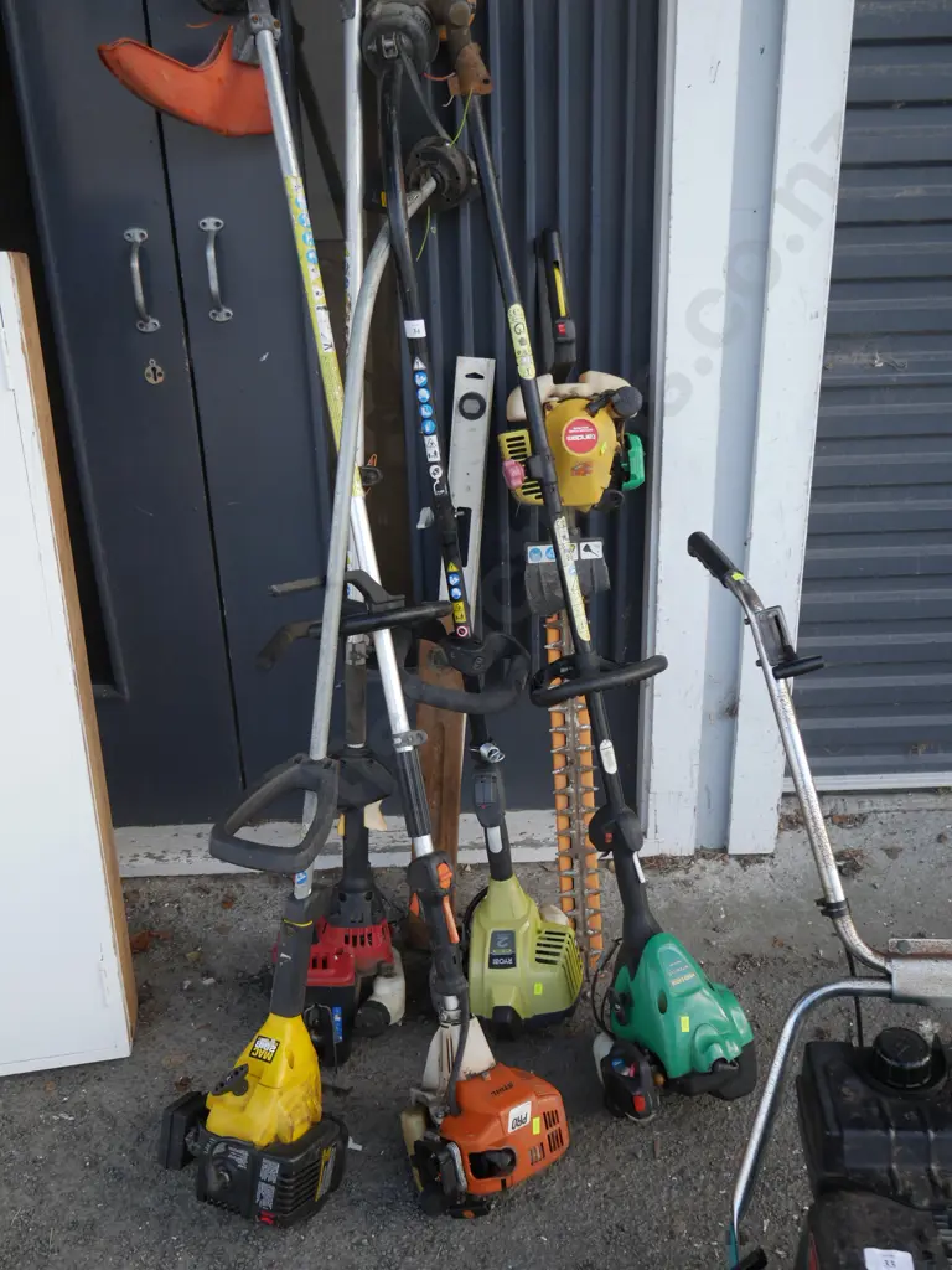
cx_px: 476
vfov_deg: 56.8
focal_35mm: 32
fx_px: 1173
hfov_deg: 44.2
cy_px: 635
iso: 200
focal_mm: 16
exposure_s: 1/125
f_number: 3.6
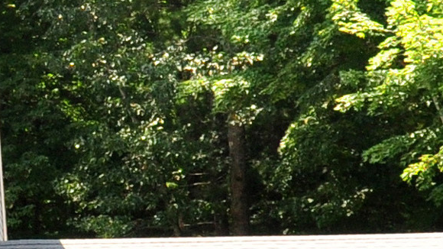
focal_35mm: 157
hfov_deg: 12.8
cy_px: 251
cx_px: -260
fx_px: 1844
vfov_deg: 7.7
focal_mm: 20
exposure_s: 1/200
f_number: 8
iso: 500
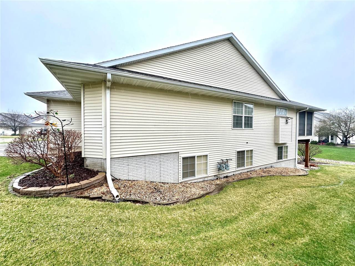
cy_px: 133
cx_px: 178
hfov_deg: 102.1
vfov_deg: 85.7
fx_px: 144
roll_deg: -0.3
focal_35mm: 14
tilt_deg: -0.4
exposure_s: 1/201
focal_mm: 2.22
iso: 40
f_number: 2.2
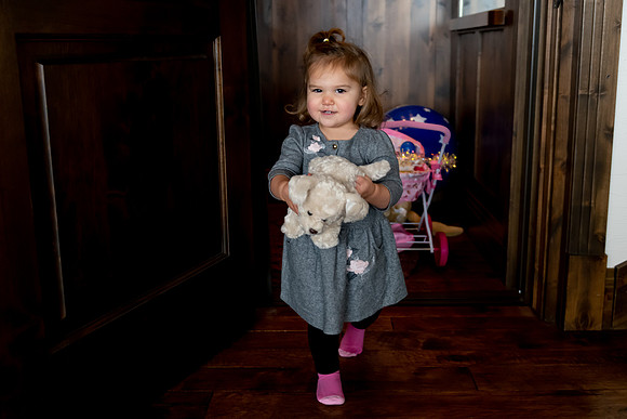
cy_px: 175
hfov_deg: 48.5
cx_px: 323
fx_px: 696
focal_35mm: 40
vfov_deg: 33.4
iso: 1600
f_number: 2.8
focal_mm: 31
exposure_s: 1/250
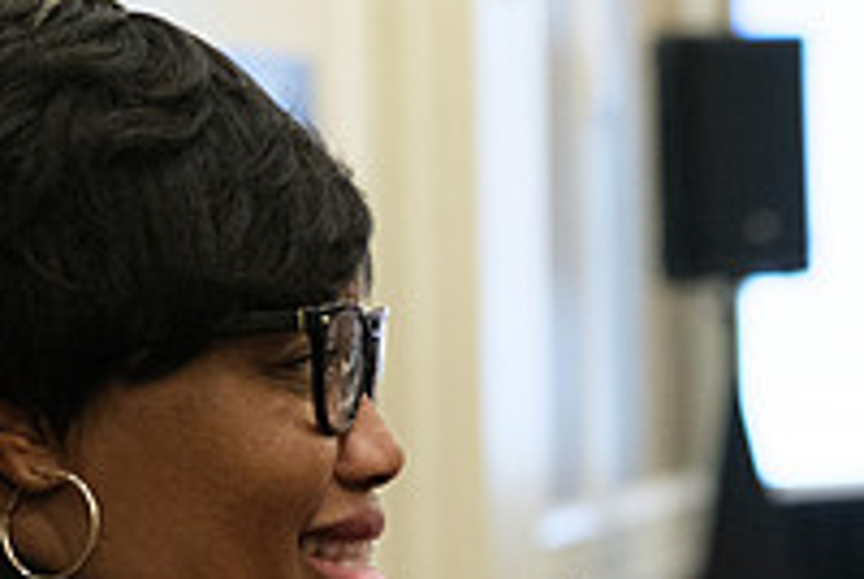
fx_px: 5216
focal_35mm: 217
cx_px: 1050
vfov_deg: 6.3
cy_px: 642
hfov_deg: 9.3
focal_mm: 50
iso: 3200
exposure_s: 1/160
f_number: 2.8
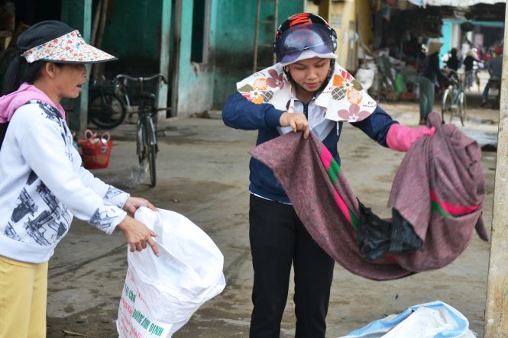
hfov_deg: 24.6
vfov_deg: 16.5
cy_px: 169
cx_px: 254
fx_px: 1164
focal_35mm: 82
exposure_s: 1/125
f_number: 5.6
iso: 140
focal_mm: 55
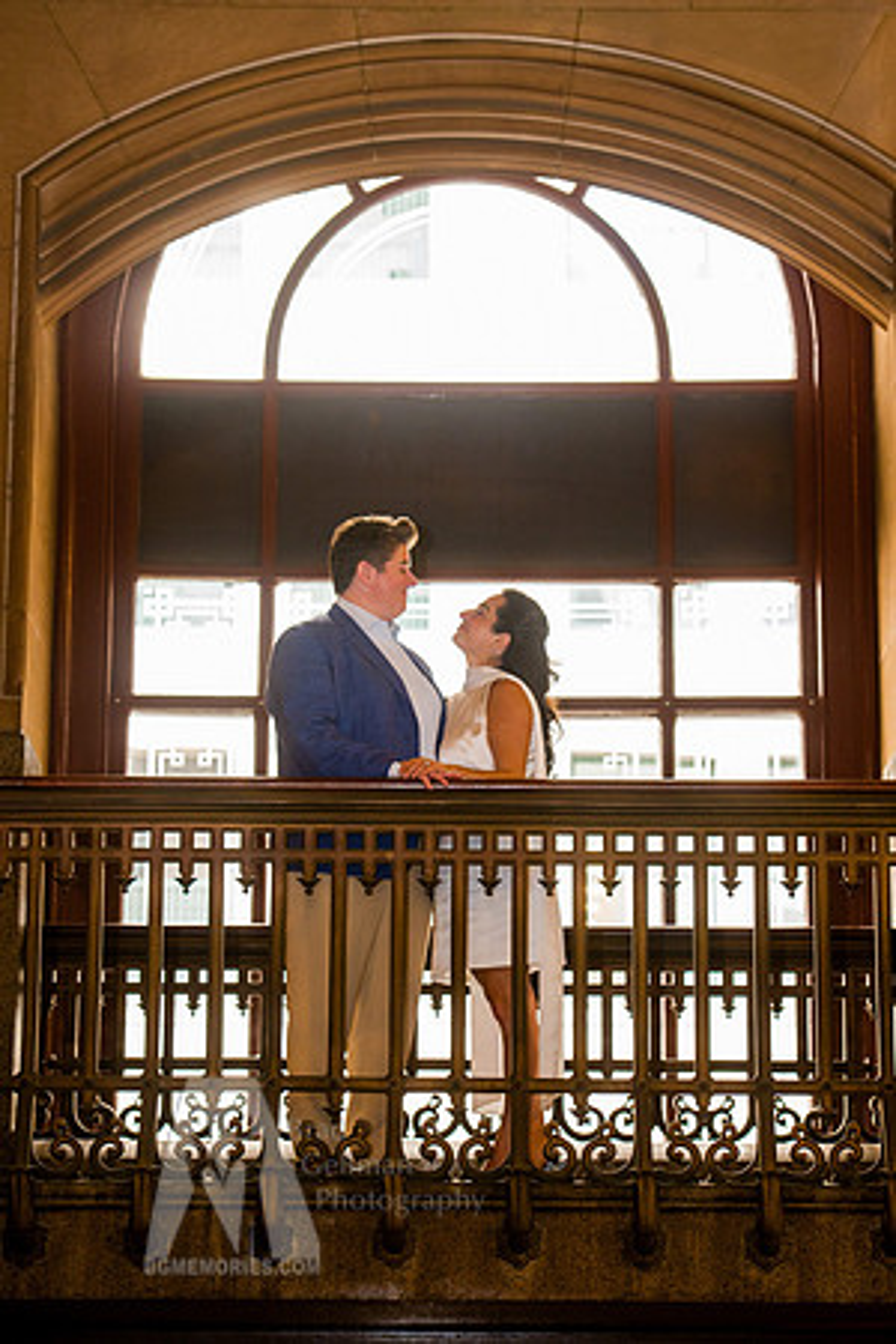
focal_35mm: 95
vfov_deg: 21.5
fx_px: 3546
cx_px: 448
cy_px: 672
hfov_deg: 14.4
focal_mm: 95
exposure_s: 1/100
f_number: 4
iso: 1600
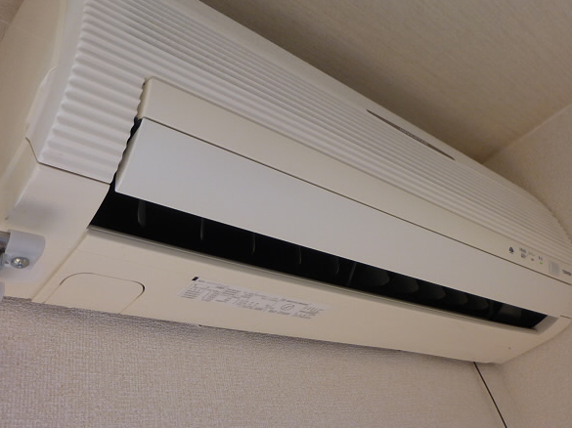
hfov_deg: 58.3
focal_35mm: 31
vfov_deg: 45.1
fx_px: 512
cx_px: 265
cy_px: 170
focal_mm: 4.5
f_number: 3.1
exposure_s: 1/60
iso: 125
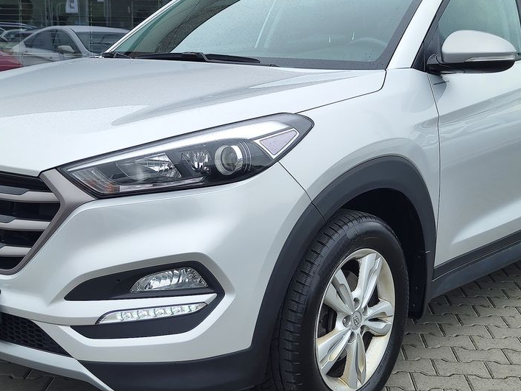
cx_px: 256
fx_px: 587
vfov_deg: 36.8
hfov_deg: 47.9
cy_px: 195
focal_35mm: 39
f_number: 1.69
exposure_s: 1/344
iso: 50
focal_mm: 7.01
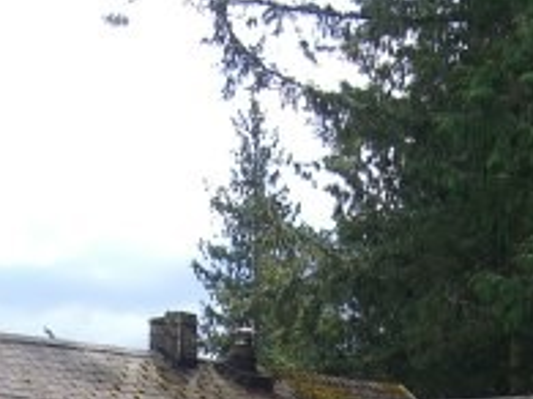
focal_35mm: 125
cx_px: 317
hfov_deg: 15.8
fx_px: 1924
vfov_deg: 11.2
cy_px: 650
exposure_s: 1/250
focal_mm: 7.9
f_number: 4
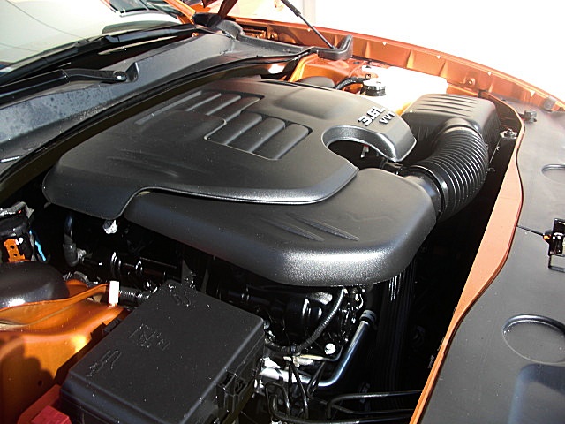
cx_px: 282
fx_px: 588
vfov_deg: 39.7
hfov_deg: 51.4
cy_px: 212
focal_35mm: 36
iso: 50
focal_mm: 6.3
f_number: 2.8
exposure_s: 1/200
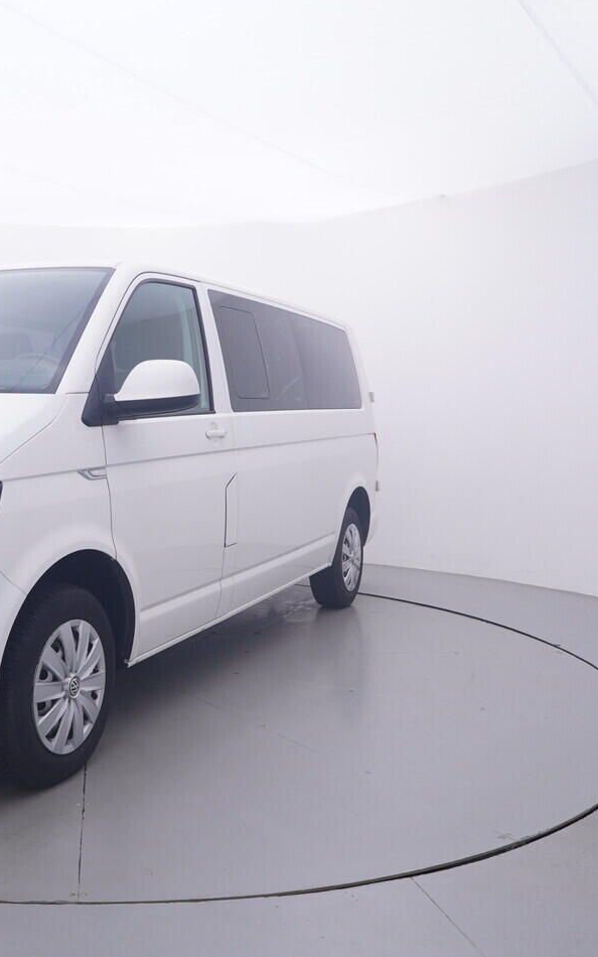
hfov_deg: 35.1
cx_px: 101
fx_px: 906
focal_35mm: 35
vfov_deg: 55.6
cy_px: 473
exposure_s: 1/80
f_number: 5
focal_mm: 15
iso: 200
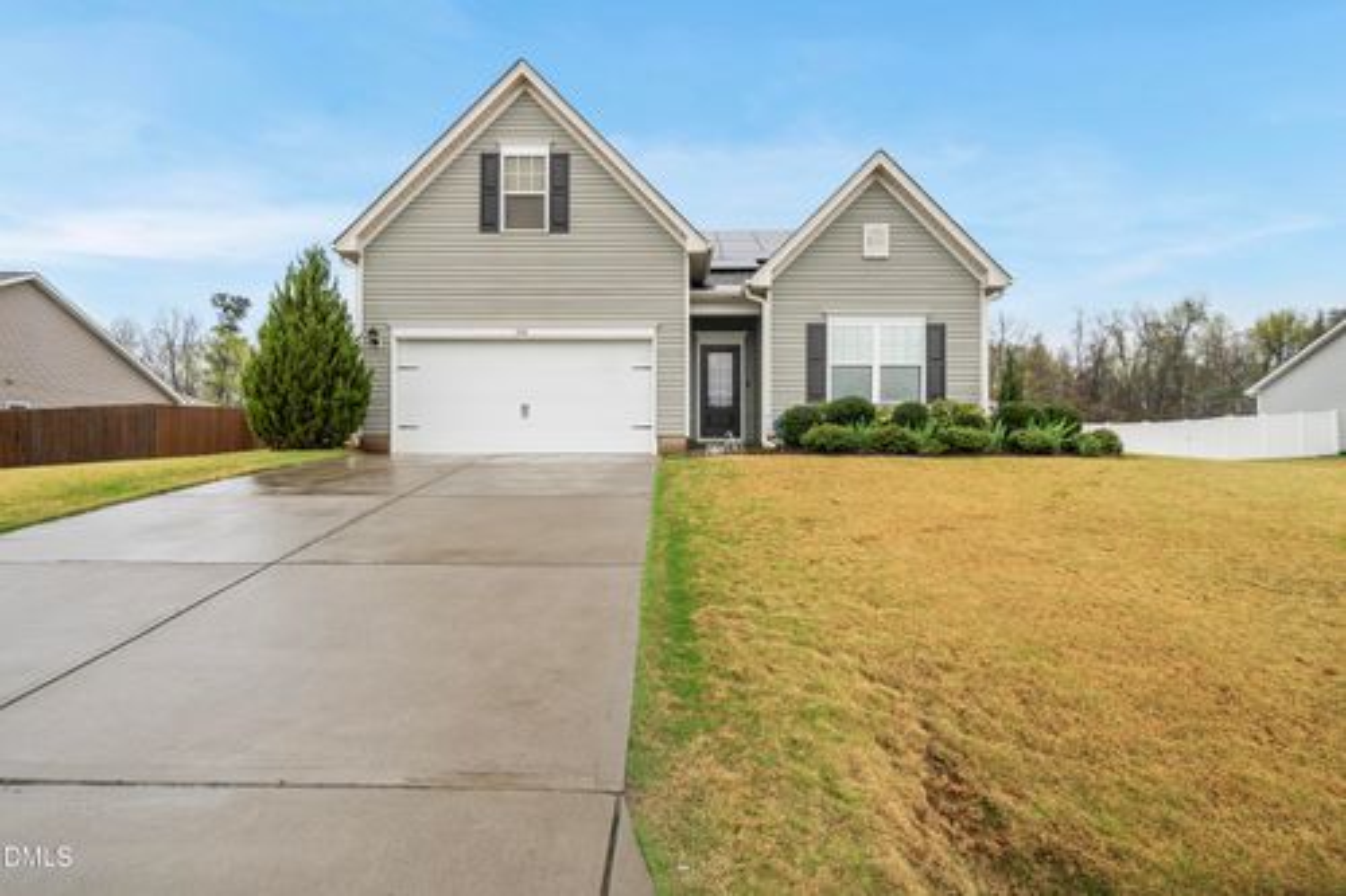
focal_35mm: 19
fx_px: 710
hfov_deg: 86.9
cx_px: 673
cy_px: 448
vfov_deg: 64.5
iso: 80
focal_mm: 19
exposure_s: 1/50
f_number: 7.1
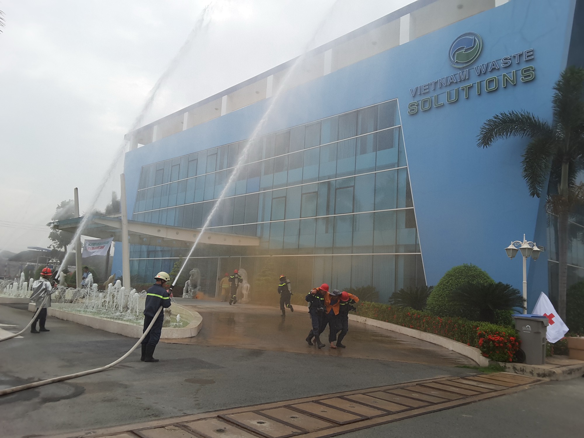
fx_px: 523
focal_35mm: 31
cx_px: 292
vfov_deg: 45.4
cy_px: 219
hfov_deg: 58.4
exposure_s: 1/732
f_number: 1.9
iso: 40
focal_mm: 2.9
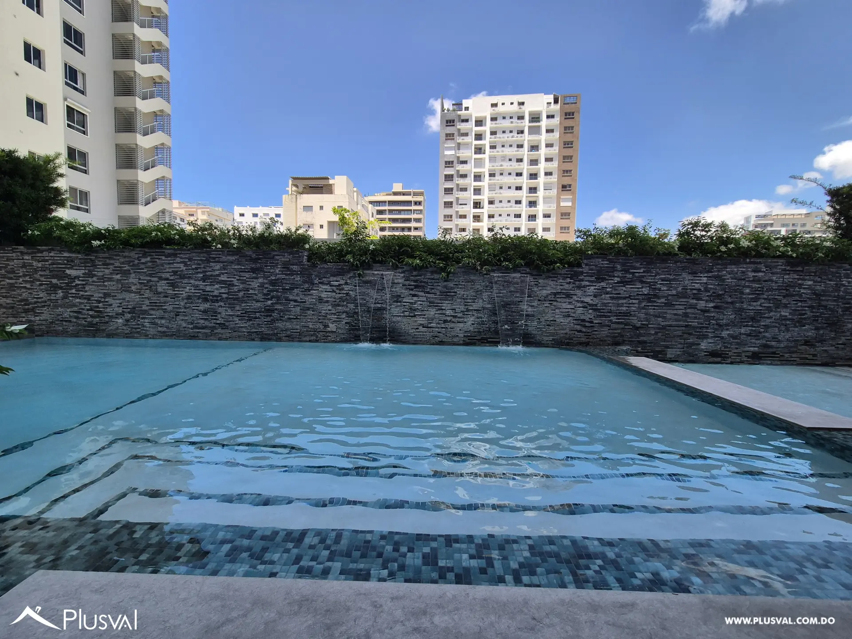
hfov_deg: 106.2
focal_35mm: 13
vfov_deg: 89.9
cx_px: 426
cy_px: 320
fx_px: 320
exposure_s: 1/1128
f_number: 2.2
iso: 80
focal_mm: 2.2
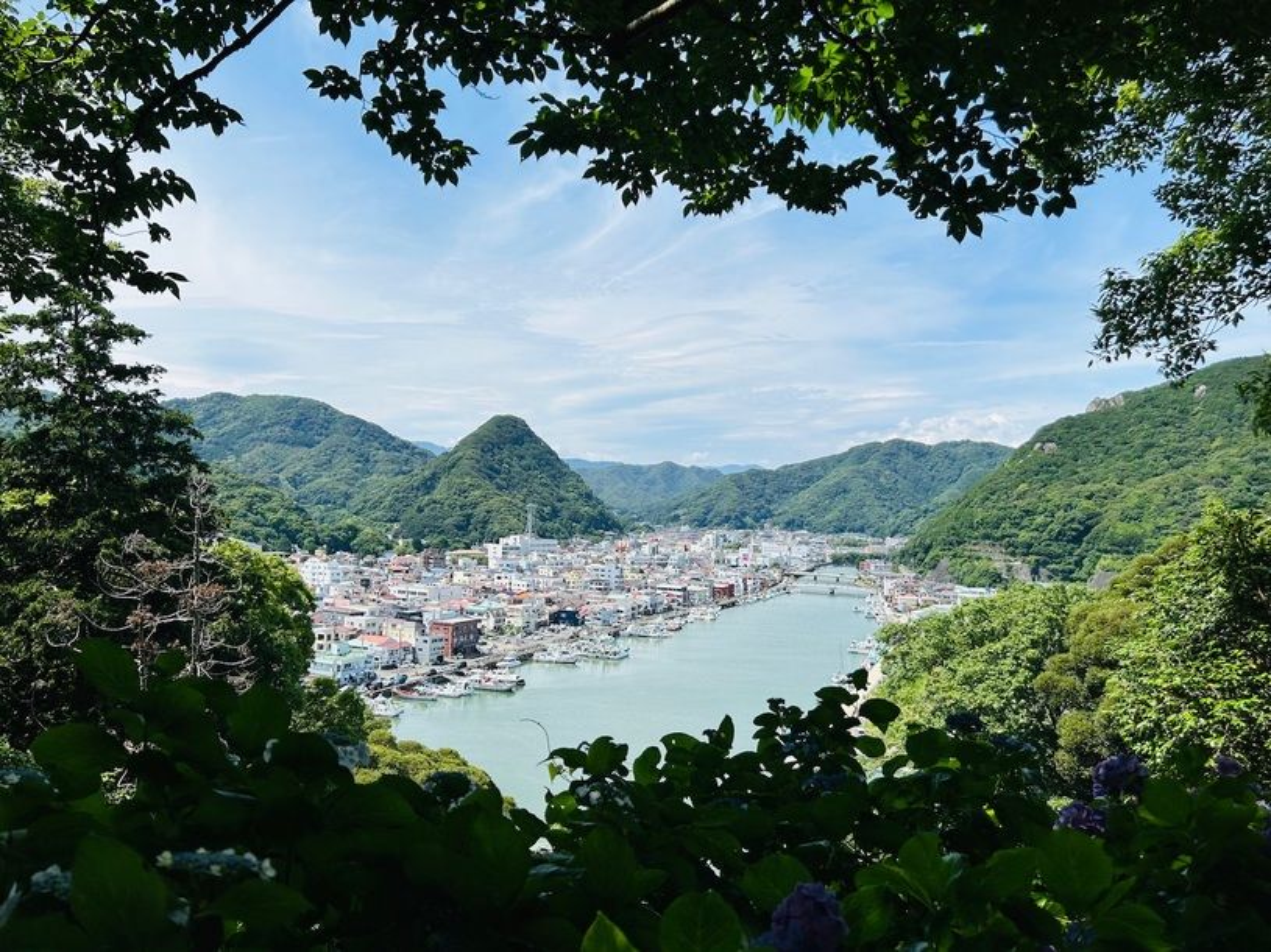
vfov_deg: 53.1
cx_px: 636
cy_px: 476
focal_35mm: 26
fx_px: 955
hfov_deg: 67.3
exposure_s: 1/6993
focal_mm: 5.7
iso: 50
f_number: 1.5
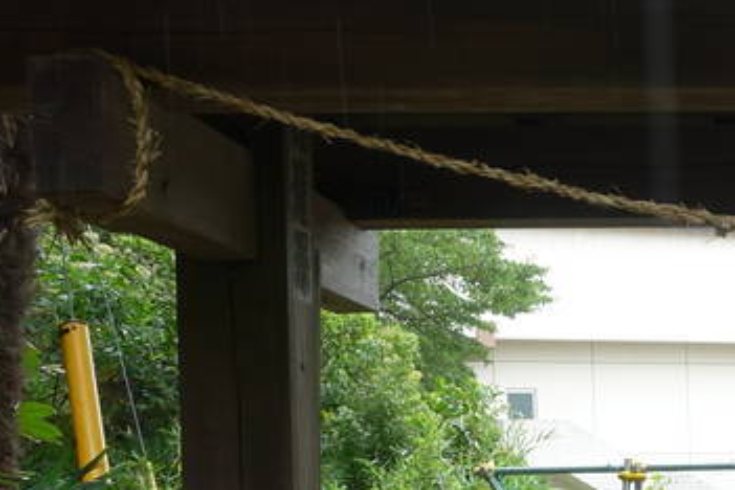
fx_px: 1674
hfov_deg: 22.7
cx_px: 890
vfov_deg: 16.1
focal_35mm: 82
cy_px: 567
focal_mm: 8.8
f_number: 5.6
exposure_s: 1/80
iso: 125
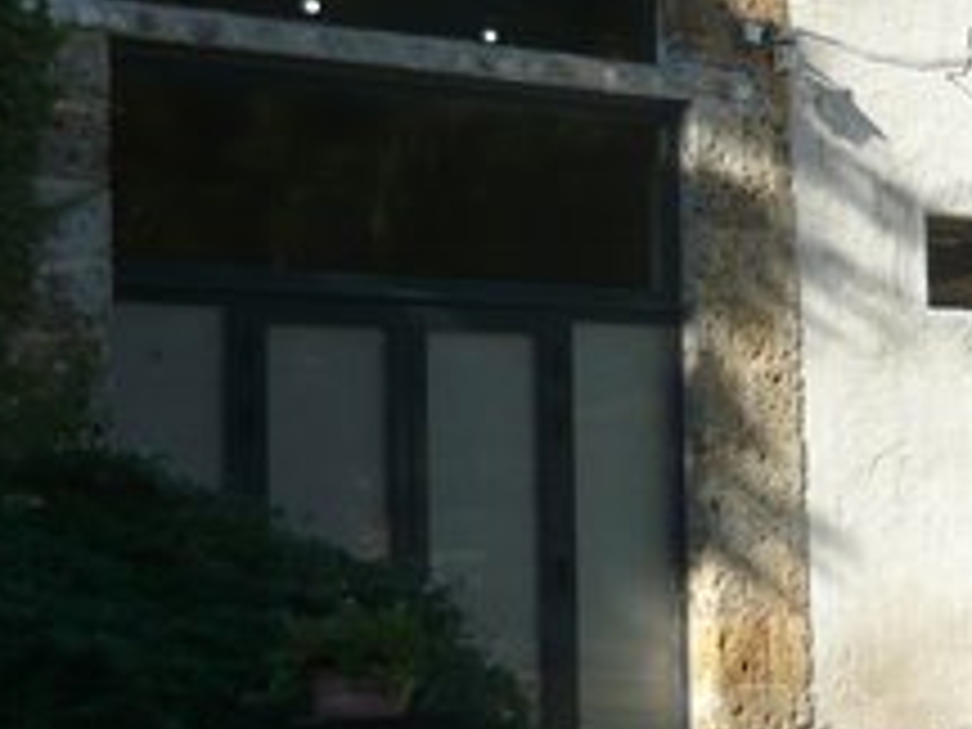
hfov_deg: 16.0
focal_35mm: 122
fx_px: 3426
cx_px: 774
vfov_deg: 12.1
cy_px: 189
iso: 100
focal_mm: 5.5
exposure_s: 1/640
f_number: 2.8
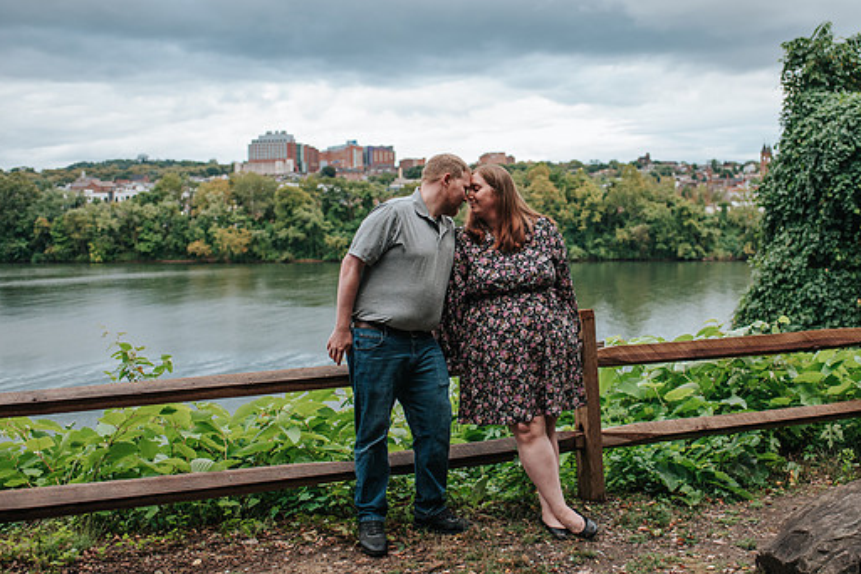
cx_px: 506
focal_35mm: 44
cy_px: 282
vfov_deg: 30.5
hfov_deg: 44.3
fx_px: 1052
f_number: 3.2
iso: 720
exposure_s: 1/800
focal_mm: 35
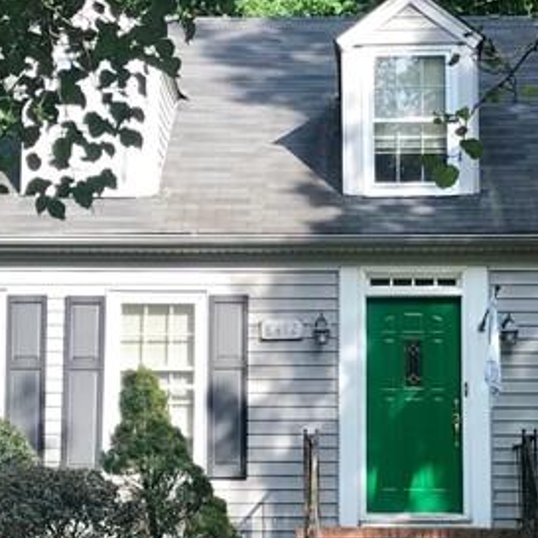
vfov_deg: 18.6
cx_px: 294
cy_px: 345
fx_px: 1635
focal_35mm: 93
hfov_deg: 18.7
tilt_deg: +6.7
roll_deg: +0.6
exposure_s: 1/431
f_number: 1.8
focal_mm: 3.99
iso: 20
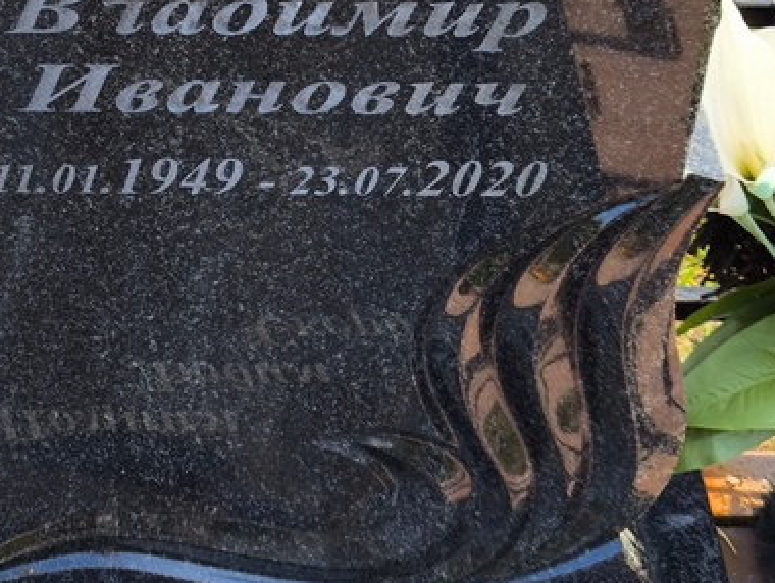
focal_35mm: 105
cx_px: 197
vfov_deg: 14.0
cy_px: 110
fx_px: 2354
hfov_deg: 18.6
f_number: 1.7
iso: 50
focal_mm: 4.71
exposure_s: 1/369
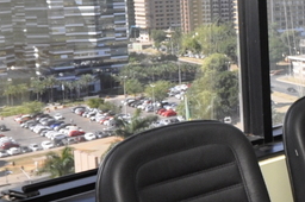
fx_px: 635
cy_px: 33
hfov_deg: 24.1
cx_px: 381
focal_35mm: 75
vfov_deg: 17.9
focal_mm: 10
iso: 640
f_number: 4.5
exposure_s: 1/60
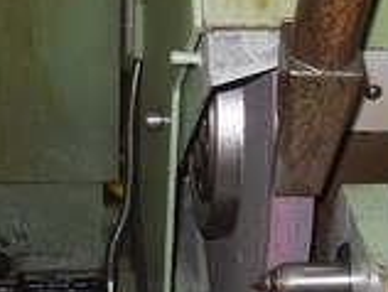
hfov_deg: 22.5
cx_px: 88
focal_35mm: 86
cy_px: 140
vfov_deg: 17.2
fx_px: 965
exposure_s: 1/45
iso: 100
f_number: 2.8
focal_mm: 6.3
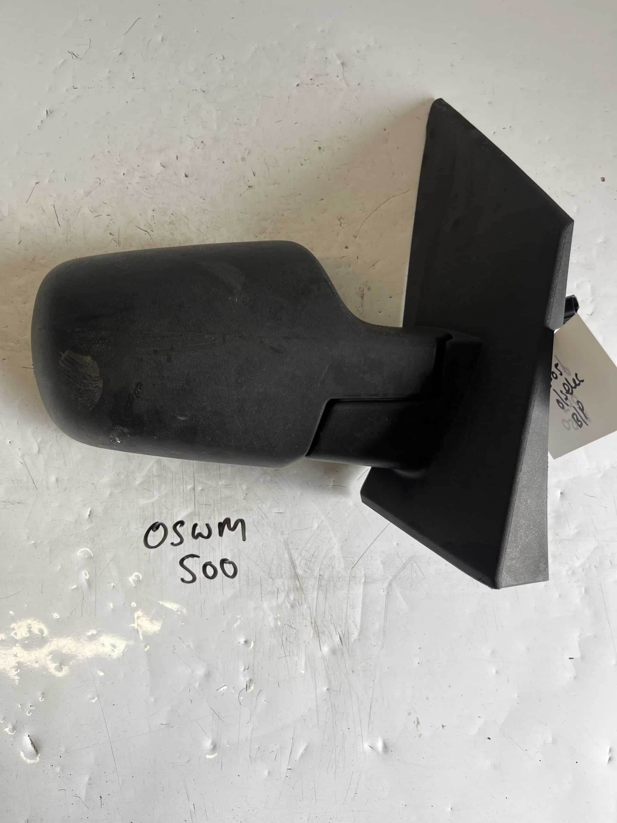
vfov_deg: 67.3
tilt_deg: -78.4
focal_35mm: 26
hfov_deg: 53.1
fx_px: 618
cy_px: 412
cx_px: 308
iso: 32
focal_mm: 5.1
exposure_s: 1/123
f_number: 1.6
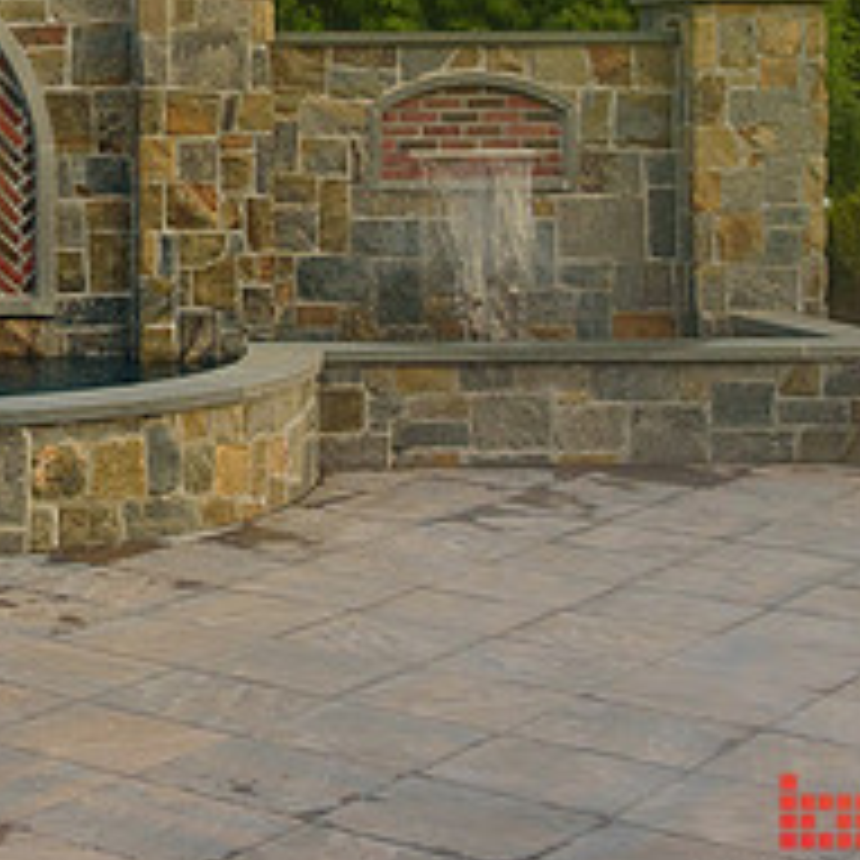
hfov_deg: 20.1
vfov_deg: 21.3
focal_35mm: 80
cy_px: 137
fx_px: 2249
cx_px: -207
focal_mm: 31
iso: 800
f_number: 4
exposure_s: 1/320
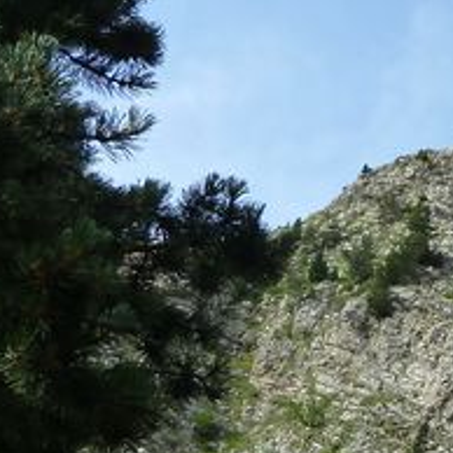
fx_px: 1347
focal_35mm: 91
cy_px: 248
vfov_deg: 19.1
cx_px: 768
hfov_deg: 16.5
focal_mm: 4.1
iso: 125
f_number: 4
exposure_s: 1/320
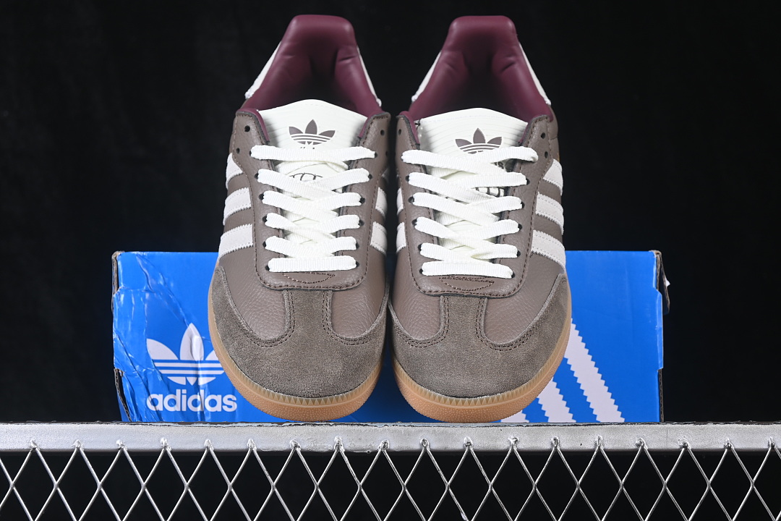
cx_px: 390
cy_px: 260
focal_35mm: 75
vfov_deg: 18.2
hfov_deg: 27.0
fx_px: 1627
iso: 160
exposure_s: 1/60
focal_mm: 50
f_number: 6.3
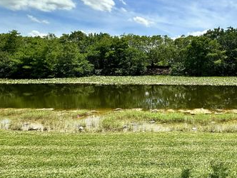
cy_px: 74
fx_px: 185
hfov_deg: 59.9
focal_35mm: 27
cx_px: 191
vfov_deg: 51.1
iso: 40
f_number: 2.2
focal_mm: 2.22
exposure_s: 1/2174
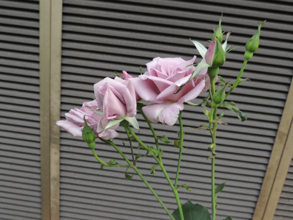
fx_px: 279
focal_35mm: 33
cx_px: 146
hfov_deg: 55.4
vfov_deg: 42.9
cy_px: 110
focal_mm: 5.8
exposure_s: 1/160
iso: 100
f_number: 3.2
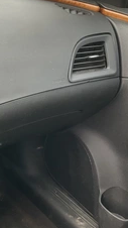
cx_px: 4
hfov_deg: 20.8
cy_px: 107
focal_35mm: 56
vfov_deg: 37.2
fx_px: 338
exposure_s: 1/122
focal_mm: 3
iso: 50
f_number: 1.8
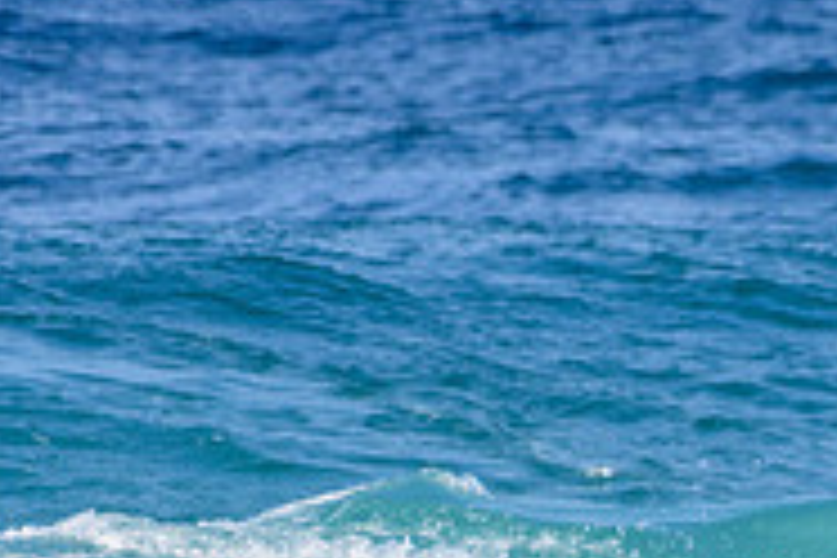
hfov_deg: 0.9
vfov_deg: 0.6
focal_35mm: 2335
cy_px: 695
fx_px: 54285
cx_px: 1012
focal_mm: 500
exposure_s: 1/2000
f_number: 5.6
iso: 320
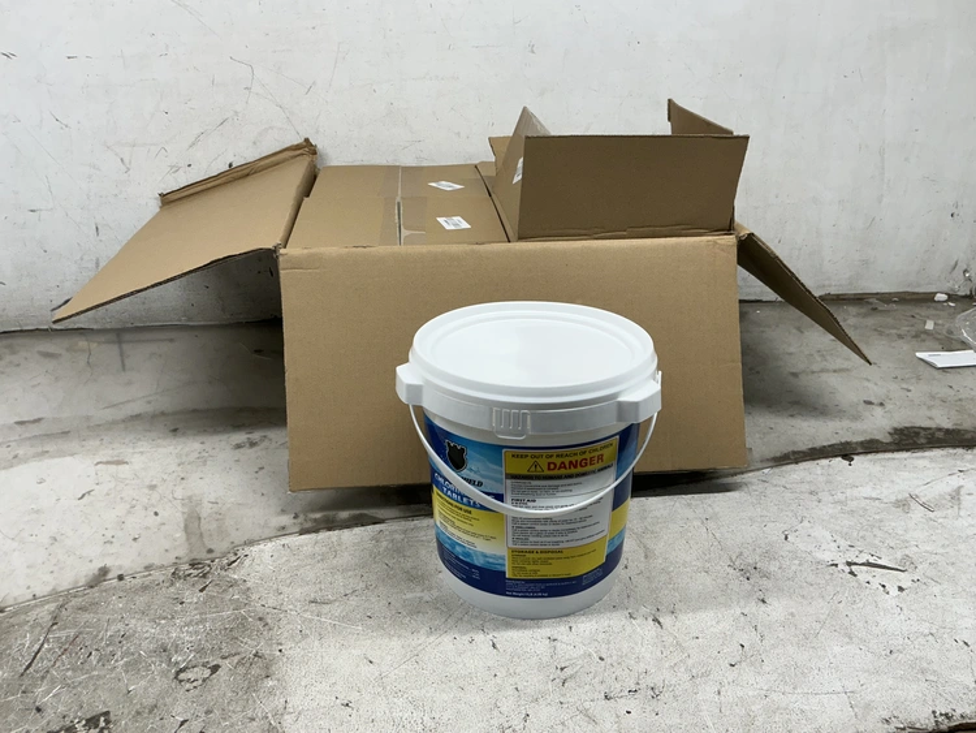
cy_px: 366
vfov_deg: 49.8
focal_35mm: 28
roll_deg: -1.2
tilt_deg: -23.9
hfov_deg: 63.4
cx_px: 488
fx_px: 790
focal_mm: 3
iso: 40
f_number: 1.8
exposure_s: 1/120
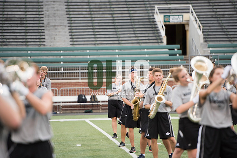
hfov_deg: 10.3
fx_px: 1317
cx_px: 118
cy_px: 79
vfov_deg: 6.9
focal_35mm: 200
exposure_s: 1/1250
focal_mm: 200
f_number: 2.8
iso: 1000
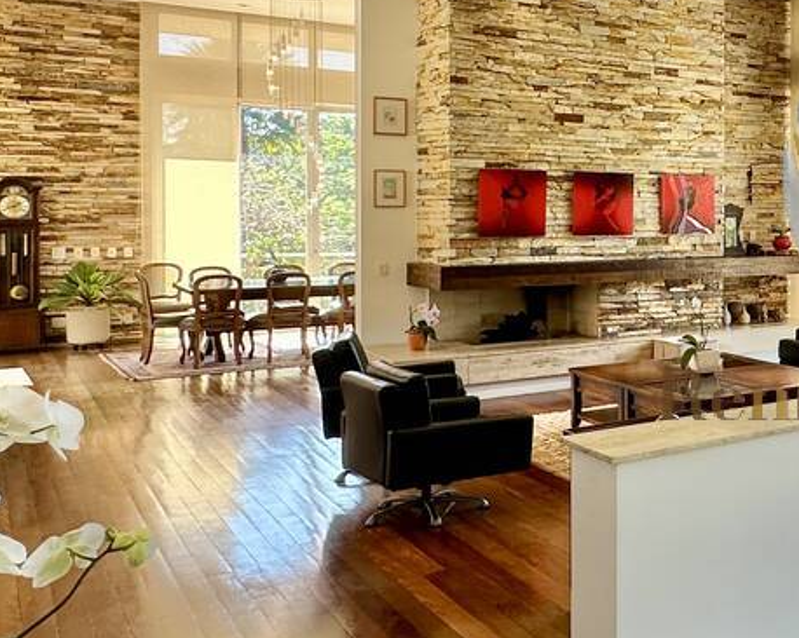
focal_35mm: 43
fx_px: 1016
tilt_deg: -0.4
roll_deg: -0.9
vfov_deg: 34.6
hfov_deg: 34.8
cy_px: 218
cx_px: 944
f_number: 2.2
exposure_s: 1/116
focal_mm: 2.22
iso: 40
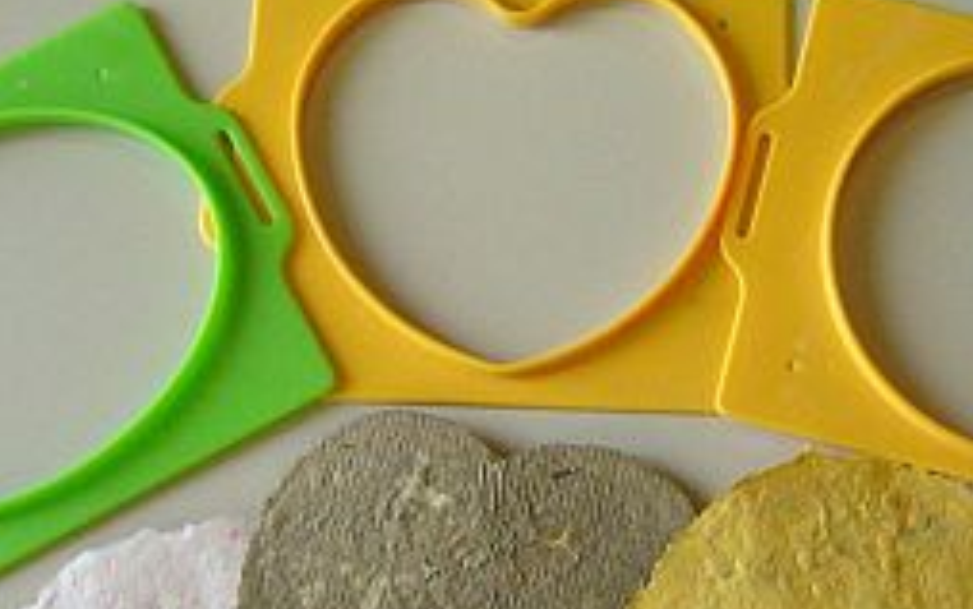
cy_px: 266
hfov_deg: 28.1
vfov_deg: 17.9
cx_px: 586
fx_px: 1937
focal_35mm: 73
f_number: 2.8
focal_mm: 5.8
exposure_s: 1/125
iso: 200
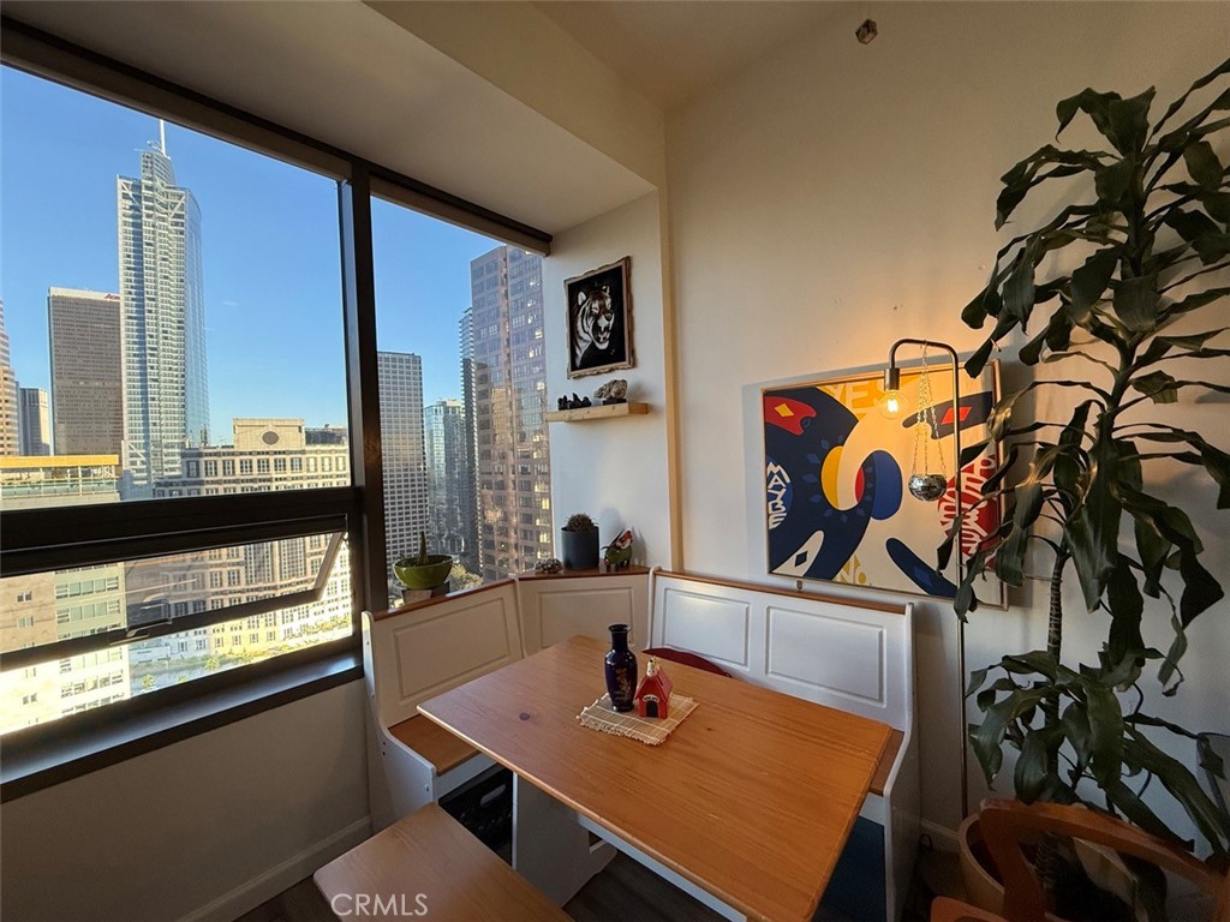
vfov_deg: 85.7
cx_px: 615
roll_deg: +1.2
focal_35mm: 14
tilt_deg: -0.4
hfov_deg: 102.1
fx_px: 497
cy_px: 461
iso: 250
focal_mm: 2.22
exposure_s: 1/120
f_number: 2.2
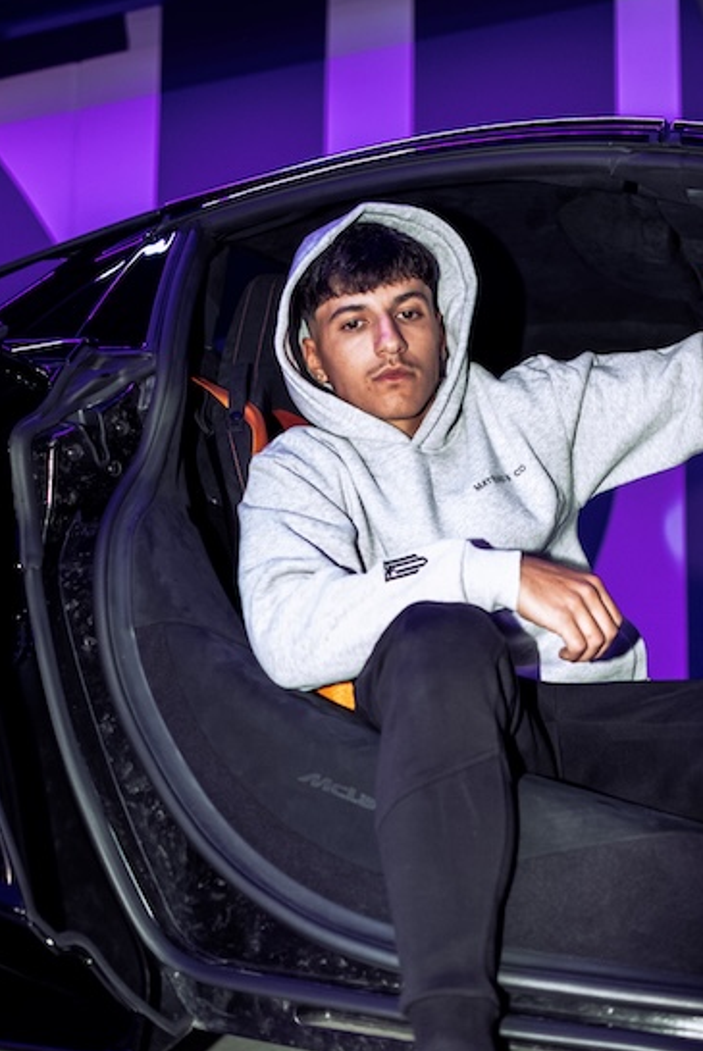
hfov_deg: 32.7
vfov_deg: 47.4
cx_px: 361
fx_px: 1199
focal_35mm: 41
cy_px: 535
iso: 2500
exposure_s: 1/80
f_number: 1.4
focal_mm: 23
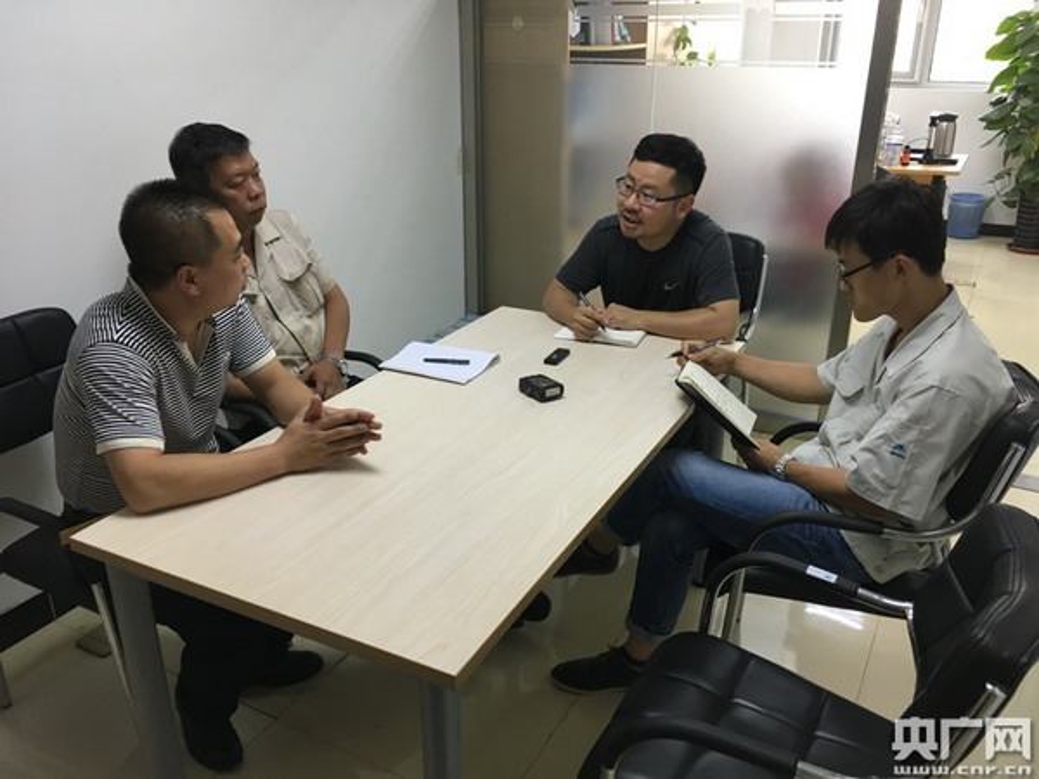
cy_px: 390
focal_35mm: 29
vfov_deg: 48.2
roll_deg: +0.7
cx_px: 520
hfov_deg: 61.7
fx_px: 870
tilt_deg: -22.2
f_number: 2.2
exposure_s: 1/33
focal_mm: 4.15
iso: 100
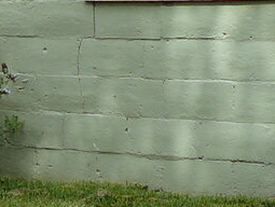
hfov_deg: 14.4
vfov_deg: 10.7
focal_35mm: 137
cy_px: -27
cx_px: 175
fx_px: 1090
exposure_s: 1/640
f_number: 2.8
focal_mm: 5.2
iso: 80
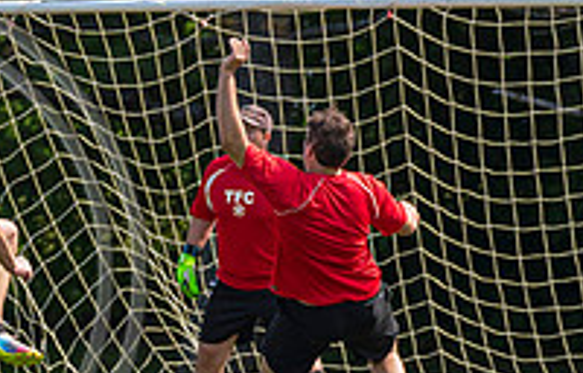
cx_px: -127
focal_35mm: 688
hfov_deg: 3.0
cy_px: 236
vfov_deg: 1.9
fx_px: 11006
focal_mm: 140
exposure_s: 1/3200
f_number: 3.2
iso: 400
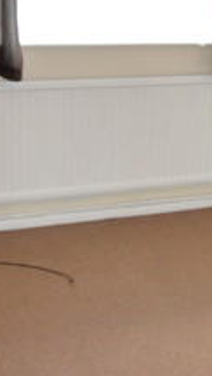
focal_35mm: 74
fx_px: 740
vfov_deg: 28.3
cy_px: 110
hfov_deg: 15.4
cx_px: 285
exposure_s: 1/80
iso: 400
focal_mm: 10
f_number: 4
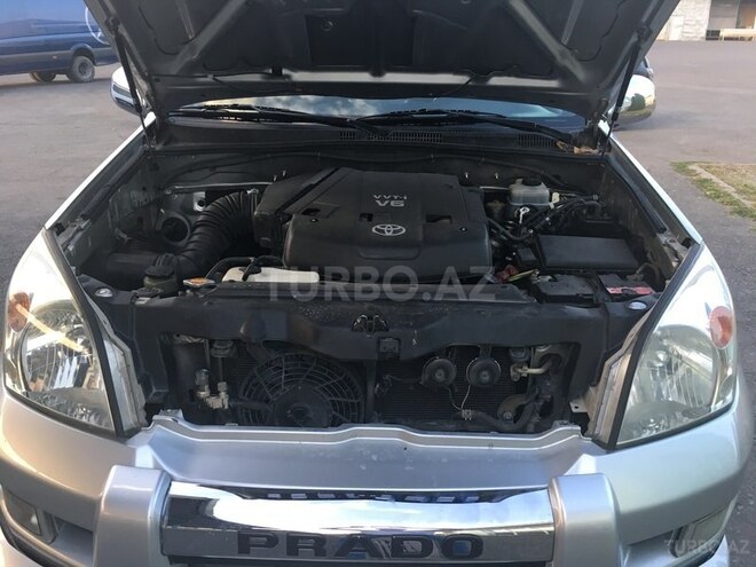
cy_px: 284
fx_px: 633
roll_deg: +0.0
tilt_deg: -20.0
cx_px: 378
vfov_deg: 48.2
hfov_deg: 61.7
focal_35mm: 29
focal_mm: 4.15
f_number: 2.2
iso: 25
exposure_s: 1/33
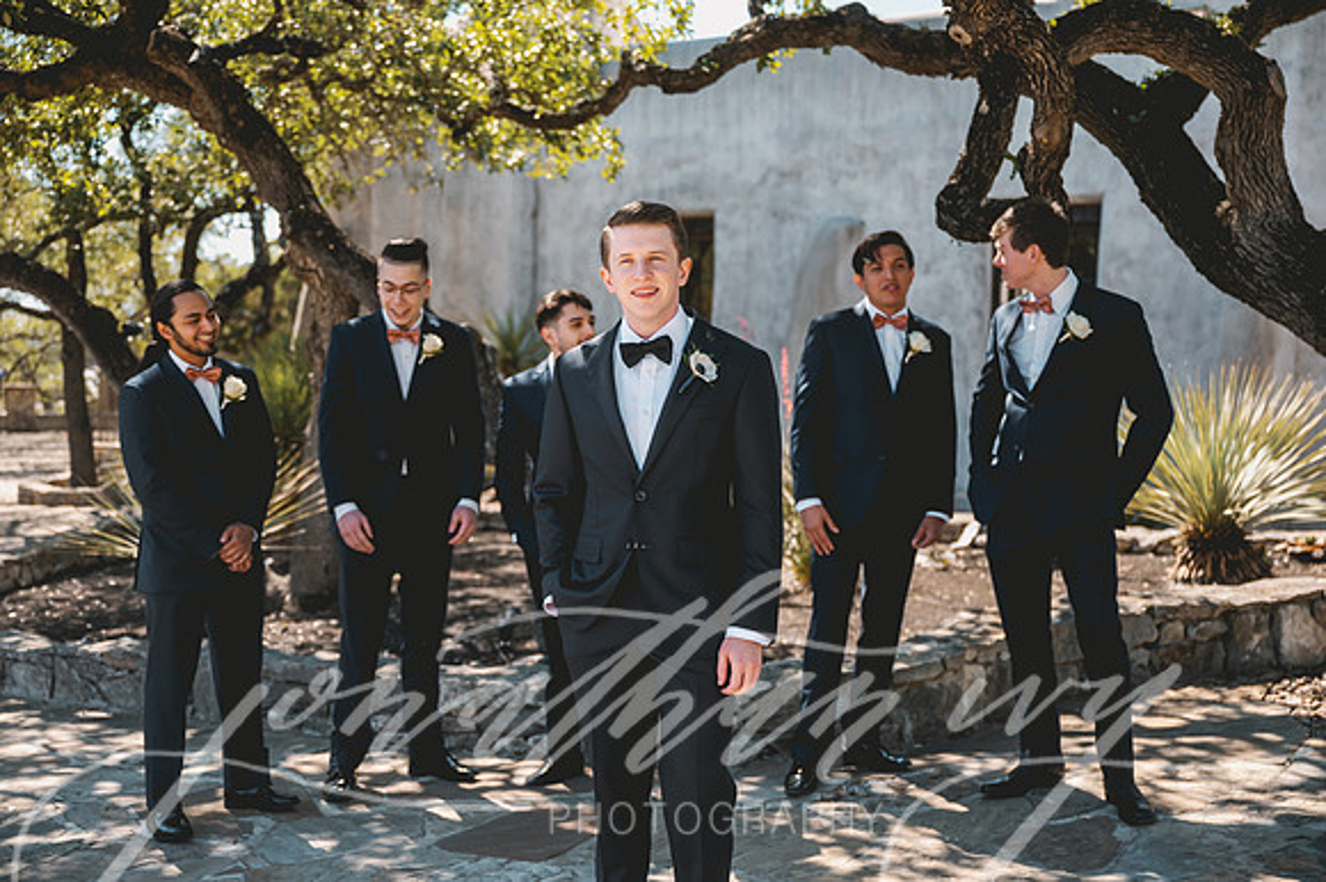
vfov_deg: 30.5
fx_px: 1620
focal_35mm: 44
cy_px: 441
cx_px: 663
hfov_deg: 44.5
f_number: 2.8
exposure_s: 1/800
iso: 160
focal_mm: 44
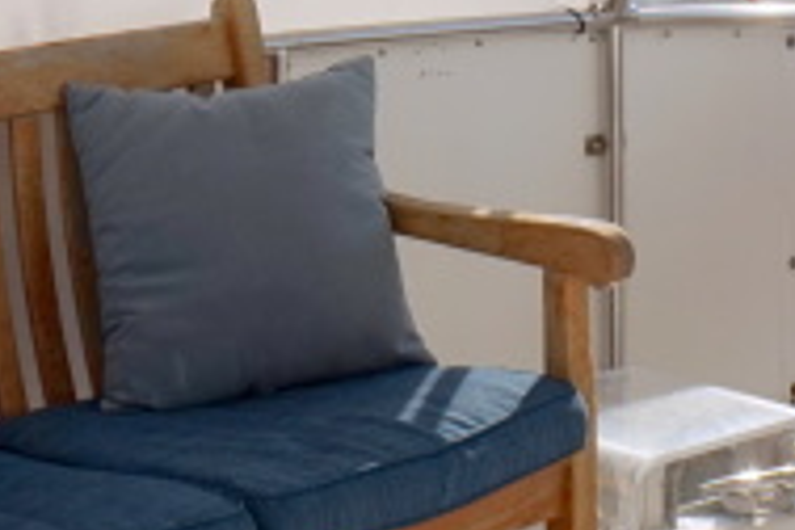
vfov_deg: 10.8
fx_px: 2517
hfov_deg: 17.9
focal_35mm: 114
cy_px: -578
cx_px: 580
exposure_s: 1/160
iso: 100
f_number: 8
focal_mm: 16
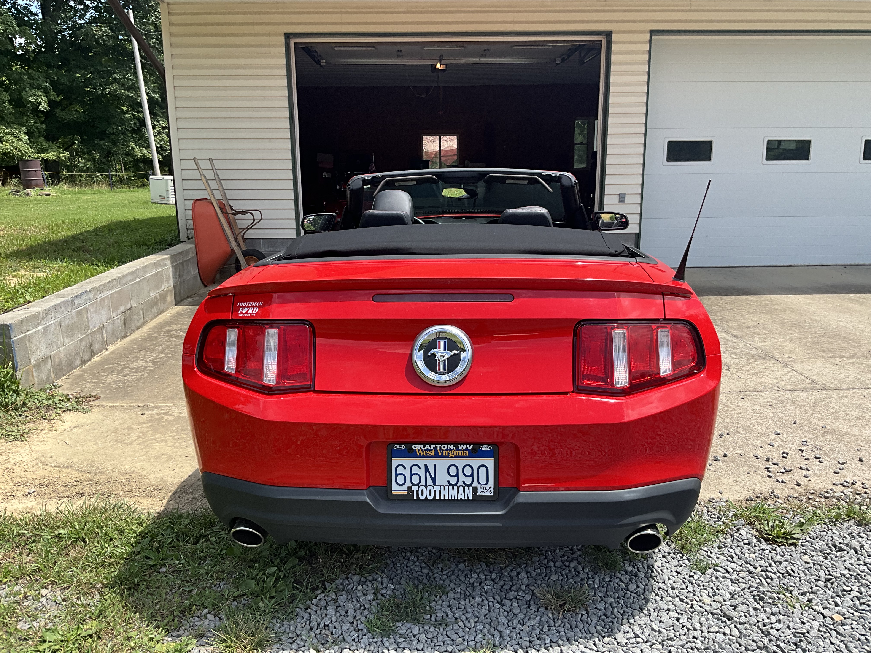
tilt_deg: -12.6
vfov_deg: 48.2
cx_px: 436
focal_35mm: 29
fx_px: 730
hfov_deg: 61.7
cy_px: 326
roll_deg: +0.9
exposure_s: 1/816
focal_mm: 3
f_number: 1.8
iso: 25
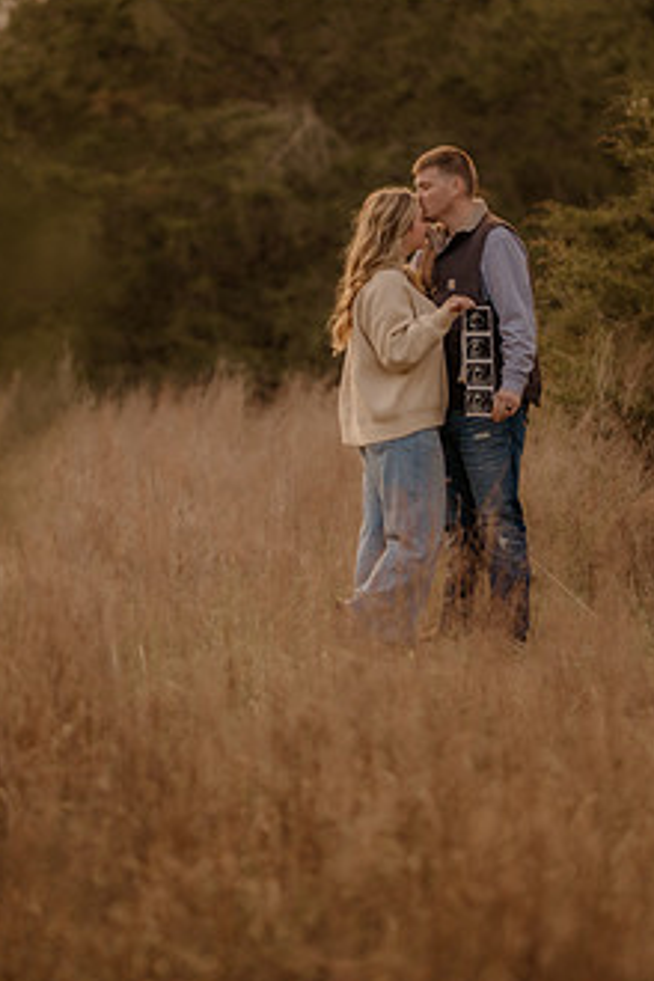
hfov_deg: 11.8
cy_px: 434
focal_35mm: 116
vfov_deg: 17.6
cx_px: 282
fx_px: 3161
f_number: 1.4
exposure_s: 1/1000
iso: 320
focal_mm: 85
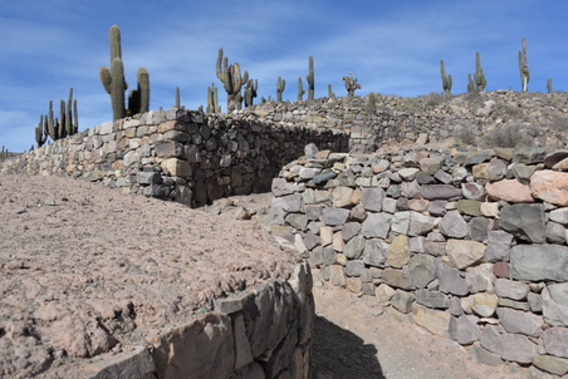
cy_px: 197
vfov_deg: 42.4
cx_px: 273
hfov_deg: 60.2
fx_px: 489
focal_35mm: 31
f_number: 9
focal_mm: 28
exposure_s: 1/320
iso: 100
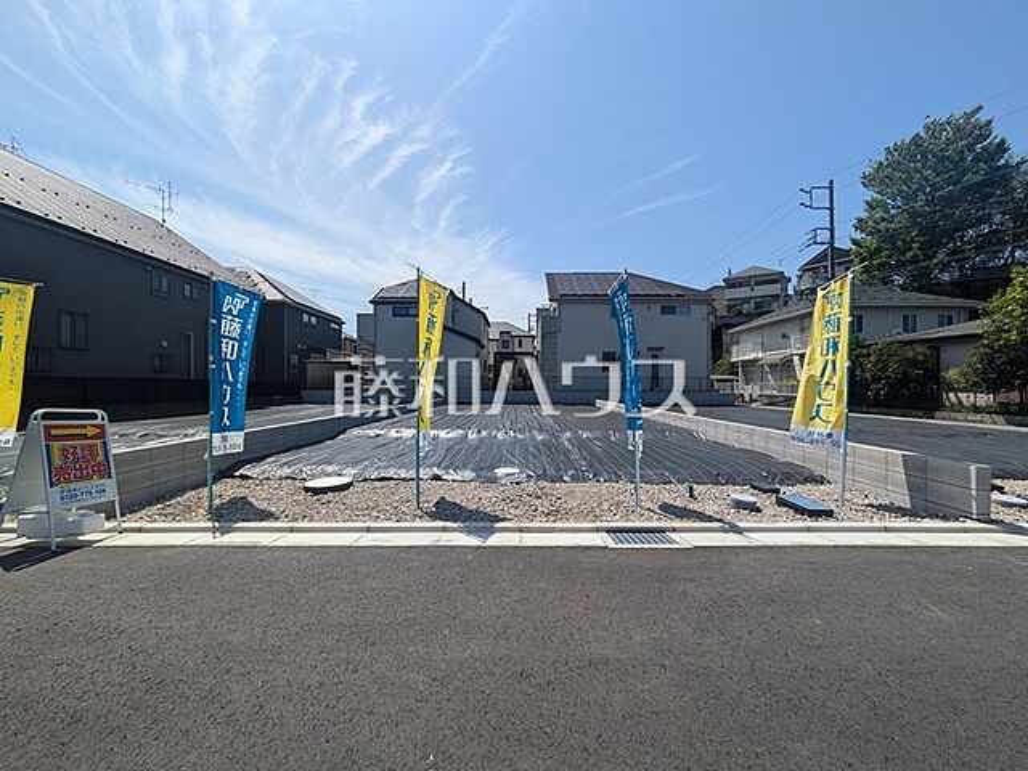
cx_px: 514
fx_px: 416
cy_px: 386
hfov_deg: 102.1
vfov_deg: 85.7
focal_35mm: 14
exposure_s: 1/2237
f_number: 2.2
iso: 52
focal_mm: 1.83
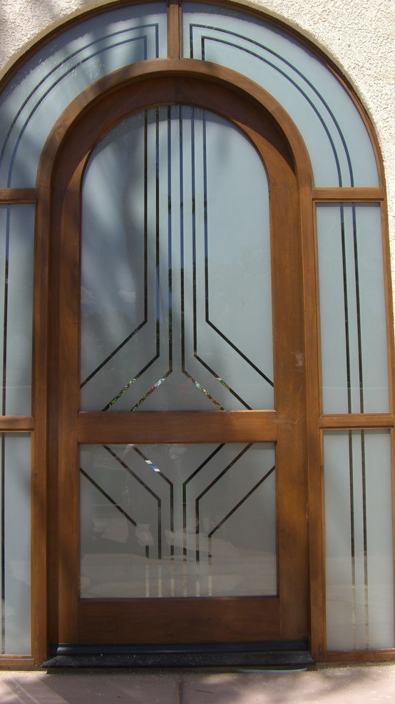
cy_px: 348
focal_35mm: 42
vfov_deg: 48.4
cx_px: 178
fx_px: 783
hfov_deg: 28.3
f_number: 5.6
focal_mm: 7.9
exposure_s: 1/320
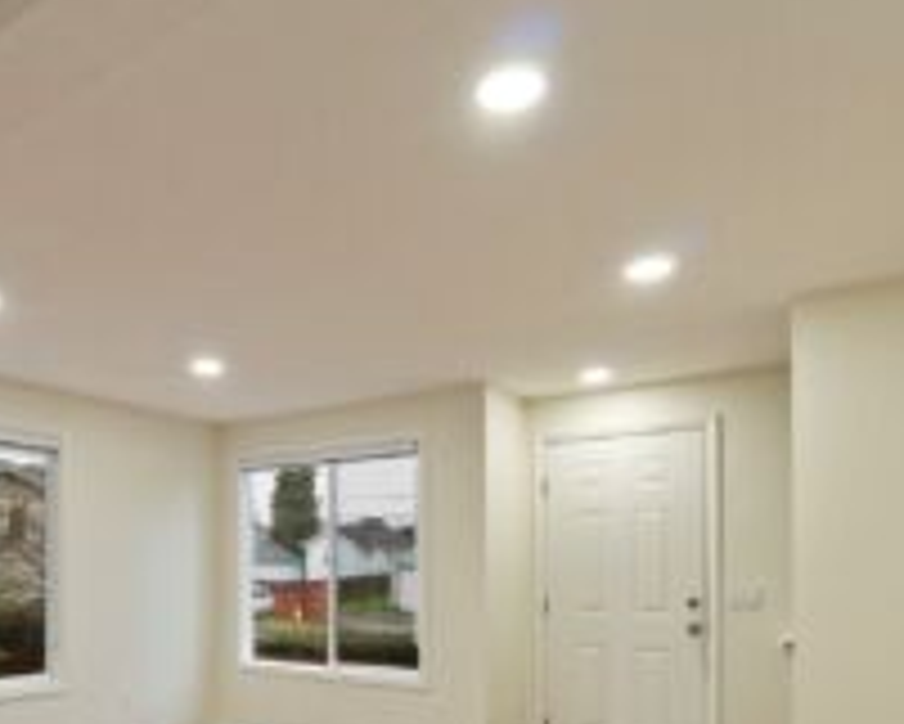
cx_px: 310
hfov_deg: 60.9
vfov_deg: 49.0
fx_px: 750
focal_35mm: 28
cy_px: 564
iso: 6400
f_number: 9
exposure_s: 1/25
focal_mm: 10
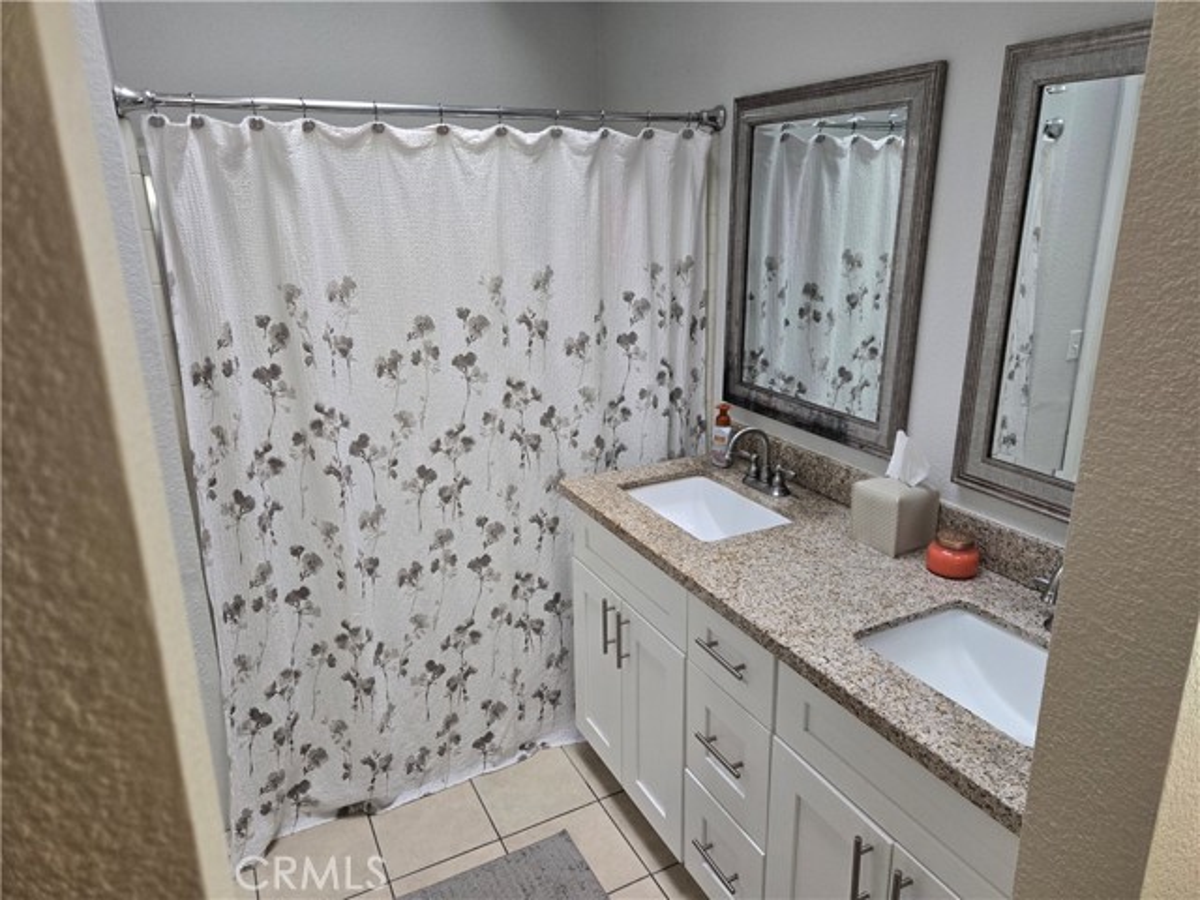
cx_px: 600
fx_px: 797
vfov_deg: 58.9
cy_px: 450
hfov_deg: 73.9
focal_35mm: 23
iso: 320
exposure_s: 1/120
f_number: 1.8
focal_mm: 5.4
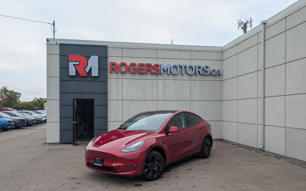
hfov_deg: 70.4
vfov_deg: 47.4
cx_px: 153
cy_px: 111
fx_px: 217
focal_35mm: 26
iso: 20
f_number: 1.68
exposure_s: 1/379
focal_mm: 6.9
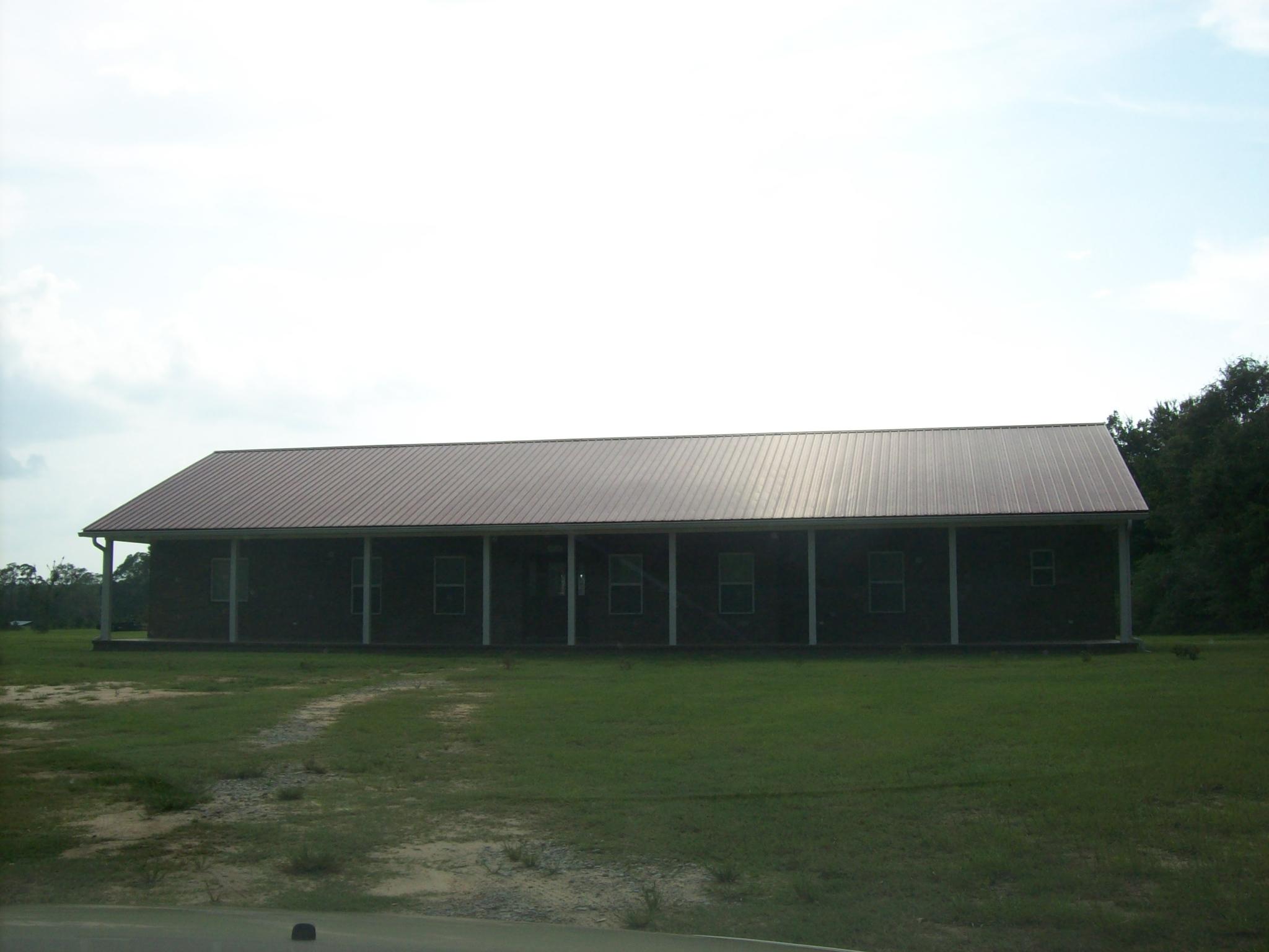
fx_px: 1320
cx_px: 634
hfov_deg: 51.4
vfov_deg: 39.7
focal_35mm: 36
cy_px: 476
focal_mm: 6
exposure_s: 1/345
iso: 80
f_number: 4.8
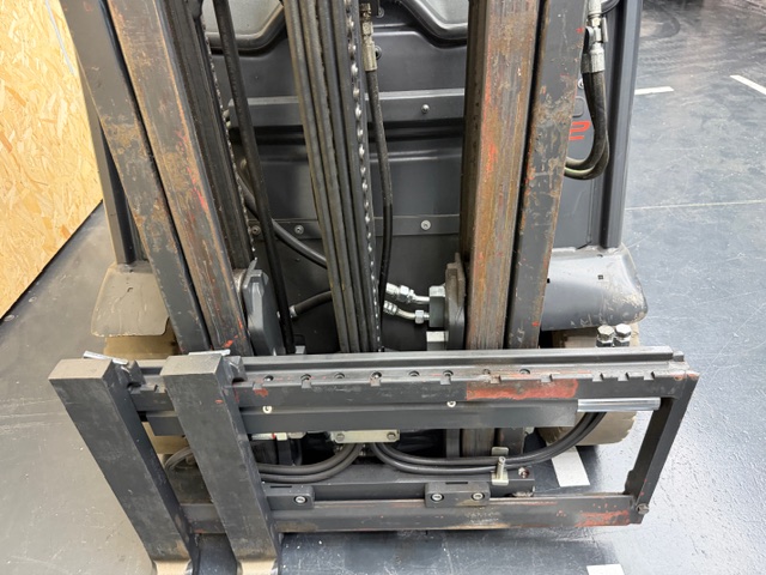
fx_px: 531
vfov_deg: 56.8
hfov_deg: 71.6
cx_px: 383
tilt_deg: -35.1
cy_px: 288
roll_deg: +4.0
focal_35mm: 24
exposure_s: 1/50
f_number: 1.78
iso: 320
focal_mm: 6.76
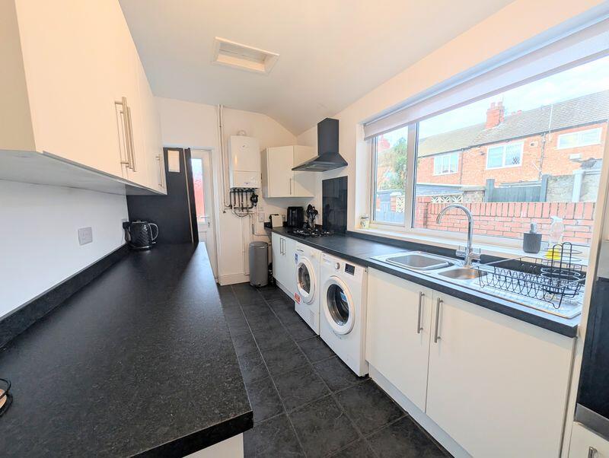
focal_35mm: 12
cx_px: 304
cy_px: 229
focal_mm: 2.02
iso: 69
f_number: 1.7
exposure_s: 1/100
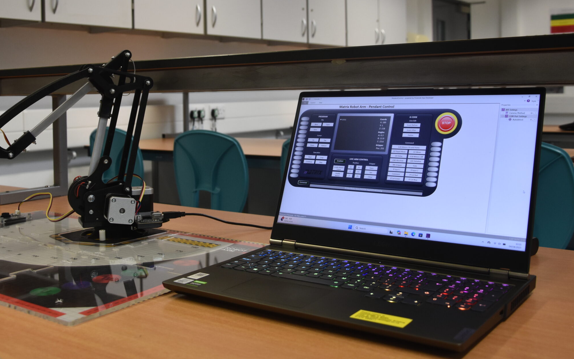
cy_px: 115
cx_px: 242
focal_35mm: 43
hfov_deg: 46.0
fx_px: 673
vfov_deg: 29.6
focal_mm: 22
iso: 800
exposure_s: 1/100
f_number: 5
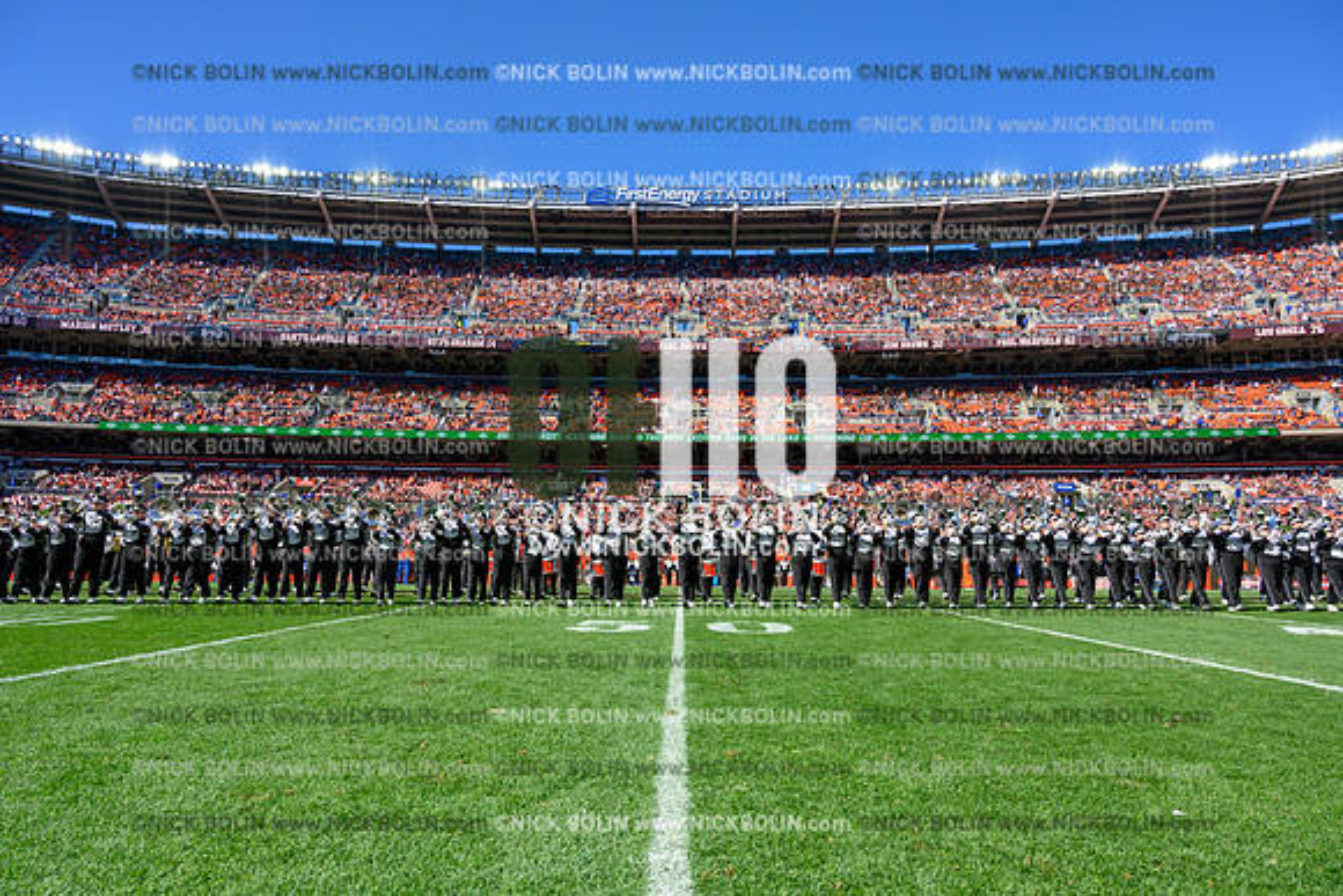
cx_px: 672
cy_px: 448
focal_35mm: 24
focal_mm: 24
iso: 1000
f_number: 8
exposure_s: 1/3200
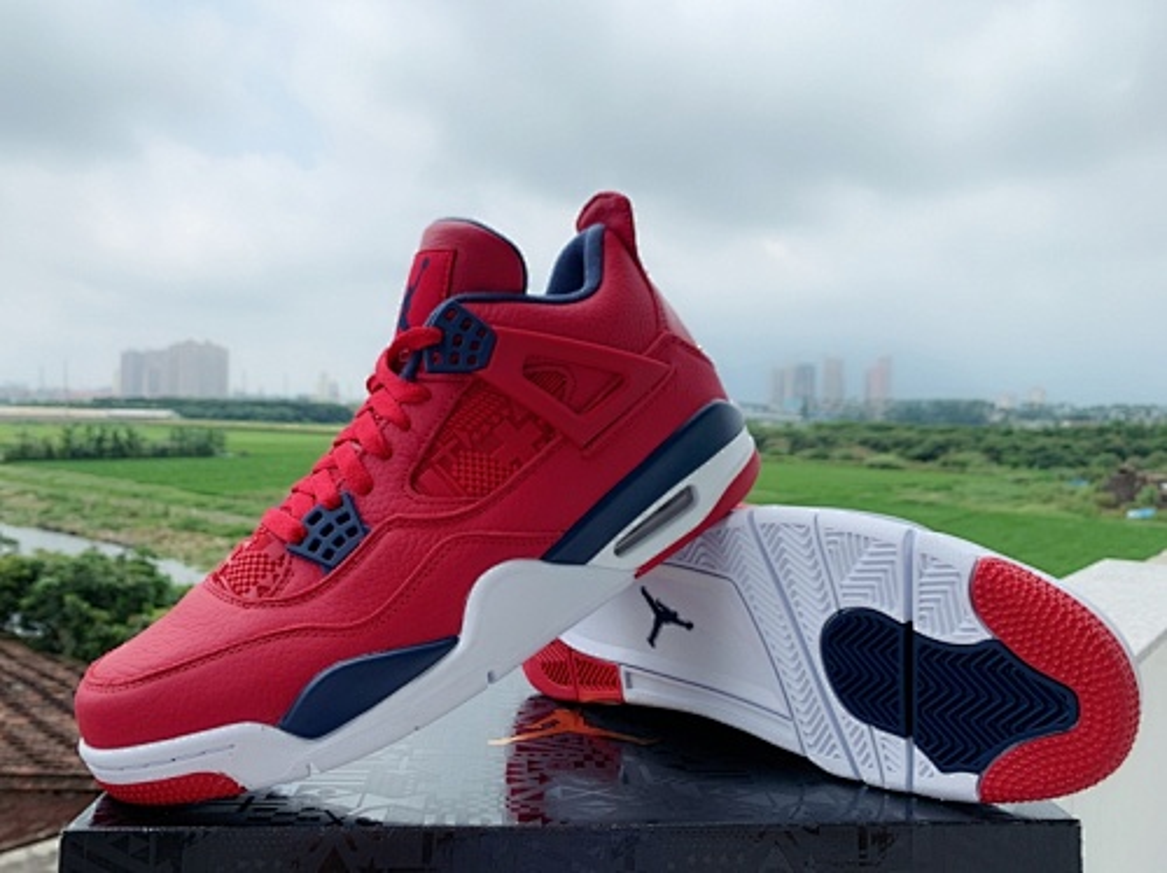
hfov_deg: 67.4
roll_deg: -2.6
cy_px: 436
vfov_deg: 53.0
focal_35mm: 26
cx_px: 584
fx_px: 876
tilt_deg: -1.1
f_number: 1.8
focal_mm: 4.25
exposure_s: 1/2364
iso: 25
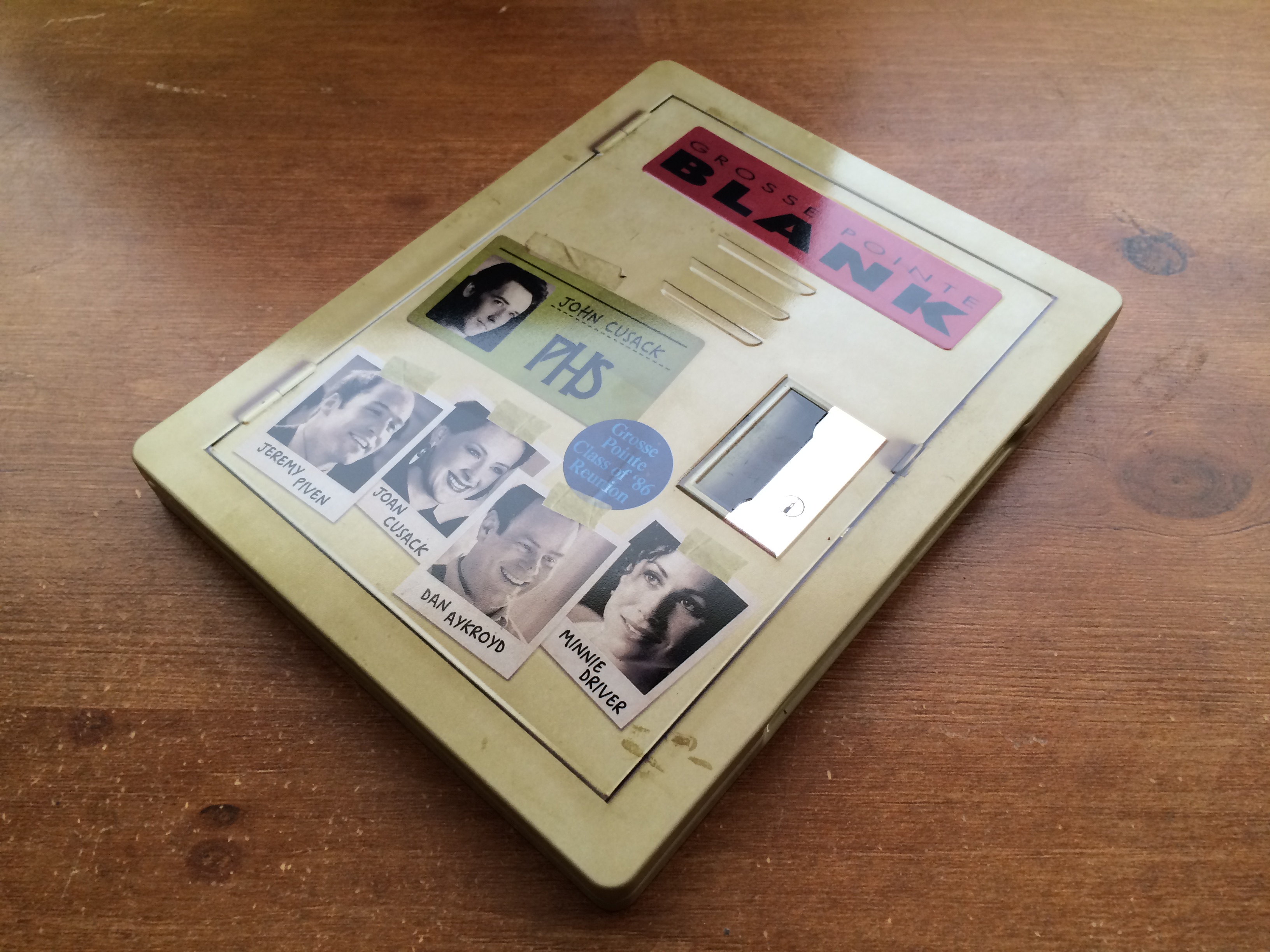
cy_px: 476
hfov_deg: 61.7
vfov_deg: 48.2
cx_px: 635
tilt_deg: -56.5
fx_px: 1064
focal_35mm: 29
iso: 32
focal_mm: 4.15
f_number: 2.2
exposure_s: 1/30
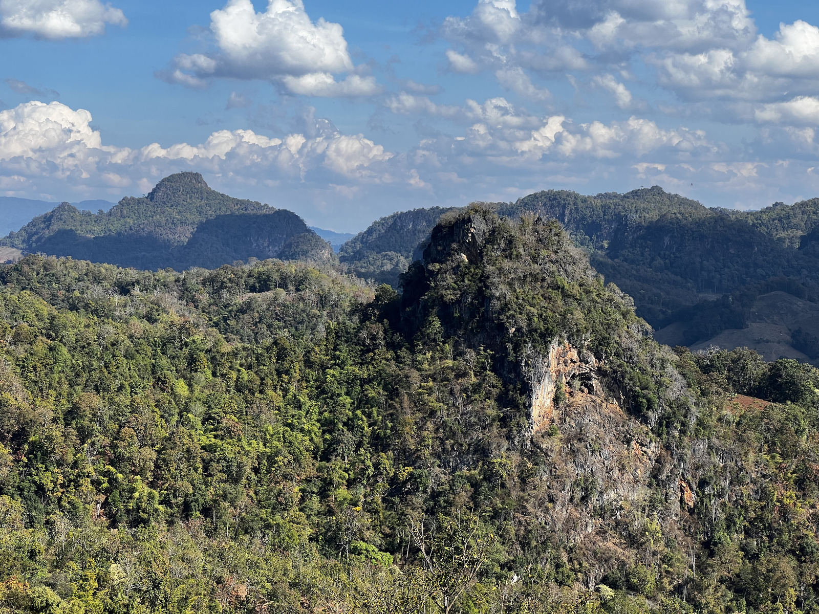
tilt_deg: -1.2
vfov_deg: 19.1
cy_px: 307
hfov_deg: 25.3
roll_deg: +0.1
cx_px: 410
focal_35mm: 77
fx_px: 1822
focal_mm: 9
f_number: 2.8
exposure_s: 1/612
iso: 32
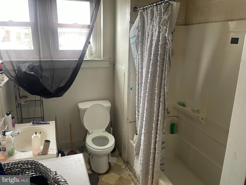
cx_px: 123
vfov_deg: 54.9
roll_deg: -3.0
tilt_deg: -14.3
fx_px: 178
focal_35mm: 25
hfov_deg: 69.4
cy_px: 92
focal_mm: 5.1
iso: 160
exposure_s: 1/60
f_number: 1.6
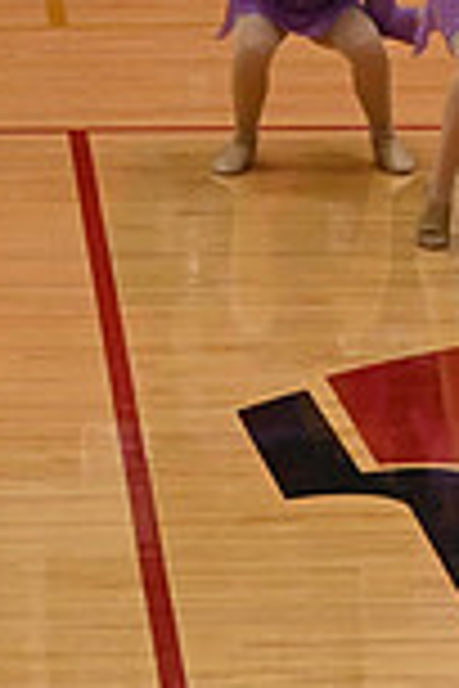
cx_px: 1242
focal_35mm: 398
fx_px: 7611
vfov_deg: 5.2
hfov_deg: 3.4
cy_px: -115
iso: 5000
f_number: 4
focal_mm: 70
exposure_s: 1/400
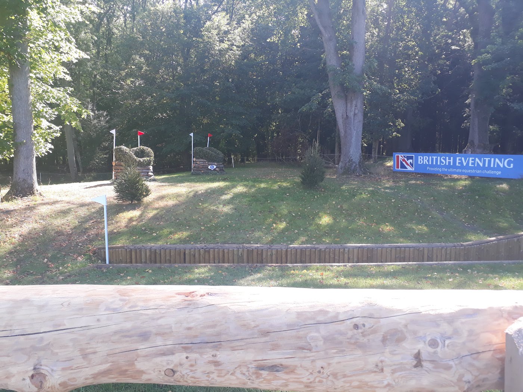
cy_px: 196
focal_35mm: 27
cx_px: 262
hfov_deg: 65.3
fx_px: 408
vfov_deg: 51.4
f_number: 1.9
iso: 40
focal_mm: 3.6
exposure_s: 1/133
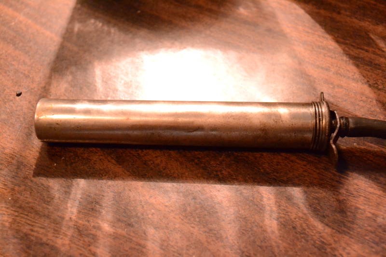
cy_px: 128
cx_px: 193
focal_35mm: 48
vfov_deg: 28.1
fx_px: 515
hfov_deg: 41.1
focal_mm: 32
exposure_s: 1/60
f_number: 5.6
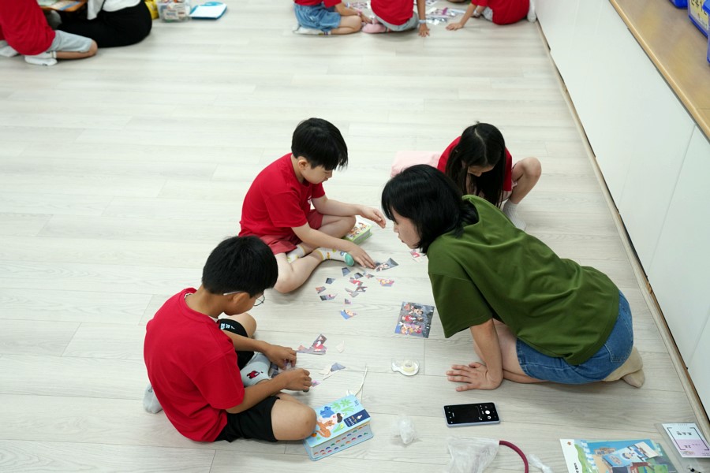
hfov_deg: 54.4
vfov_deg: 37.9
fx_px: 690
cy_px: 236
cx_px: 355
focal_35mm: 35
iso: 1600
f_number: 4
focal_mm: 35
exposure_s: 1/160
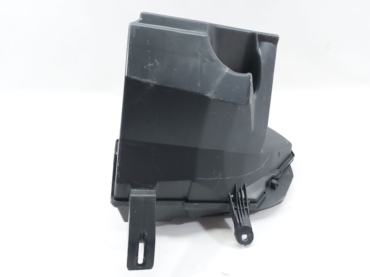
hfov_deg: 71.6
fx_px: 257
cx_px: 185
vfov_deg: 56.8
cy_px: 138
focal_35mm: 24
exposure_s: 1/50
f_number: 1.8
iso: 100
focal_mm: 5.23
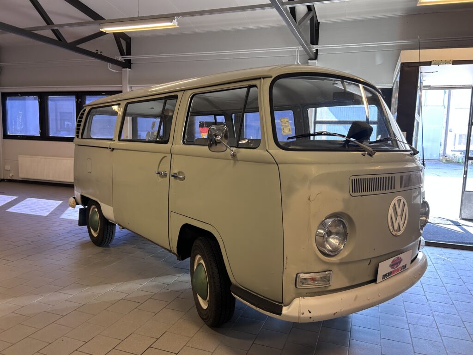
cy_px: 178
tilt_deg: -7.0
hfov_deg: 67.3
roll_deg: -1.7
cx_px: 236
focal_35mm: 26
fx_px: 355
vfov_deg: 53.1
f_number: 1.5
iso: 80
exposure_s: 1/50
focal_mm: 5.7
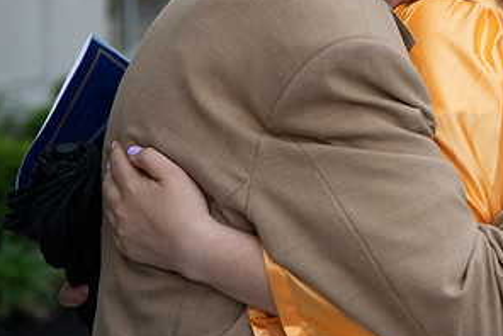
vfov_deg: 10.0
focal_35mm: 137
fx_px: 1916
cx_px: 457
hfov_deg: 14.8
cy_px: 21
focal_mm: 70
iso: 2000
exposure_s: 1/160
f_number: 4
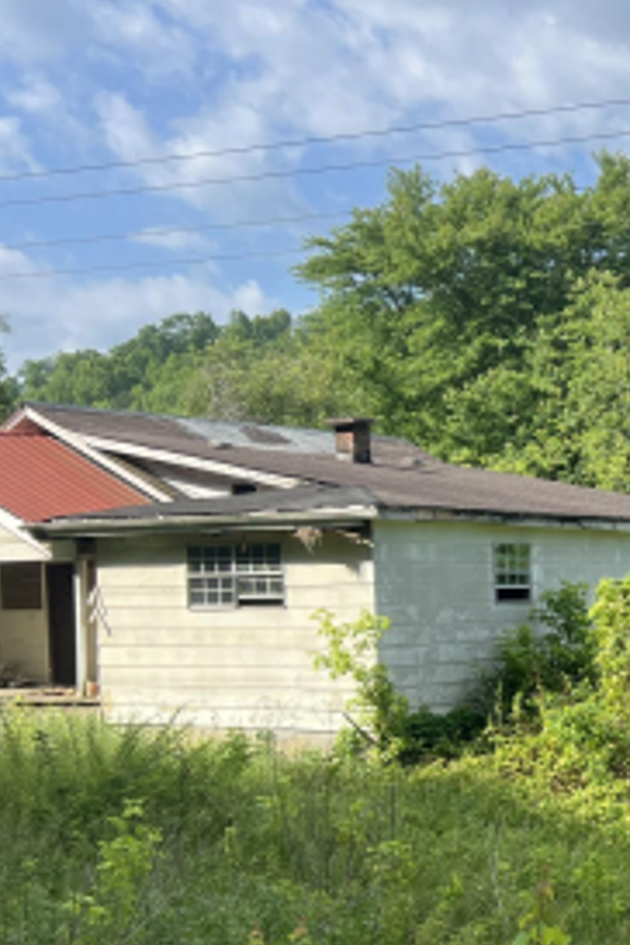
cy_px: 661
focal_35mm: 66
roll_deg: +1.3
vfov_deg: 30.2
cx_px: 826
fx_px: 1732
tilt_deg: -3.2
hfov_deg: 19.0
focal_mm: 5.7
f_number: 1.5
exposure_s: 1/2695
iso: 50
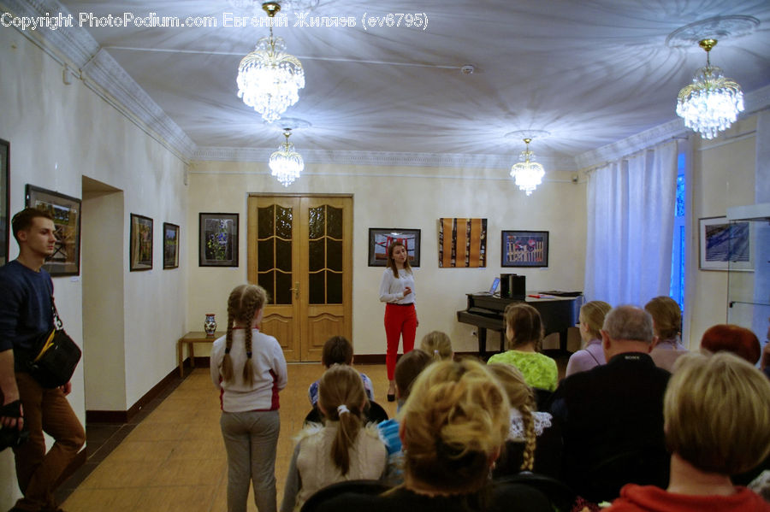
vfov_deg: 53.1
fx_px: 513
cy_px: 256
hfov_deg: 73.8
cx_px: 385
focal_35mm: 24
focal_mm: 16
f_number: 3.5
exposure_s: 1/60
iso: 500
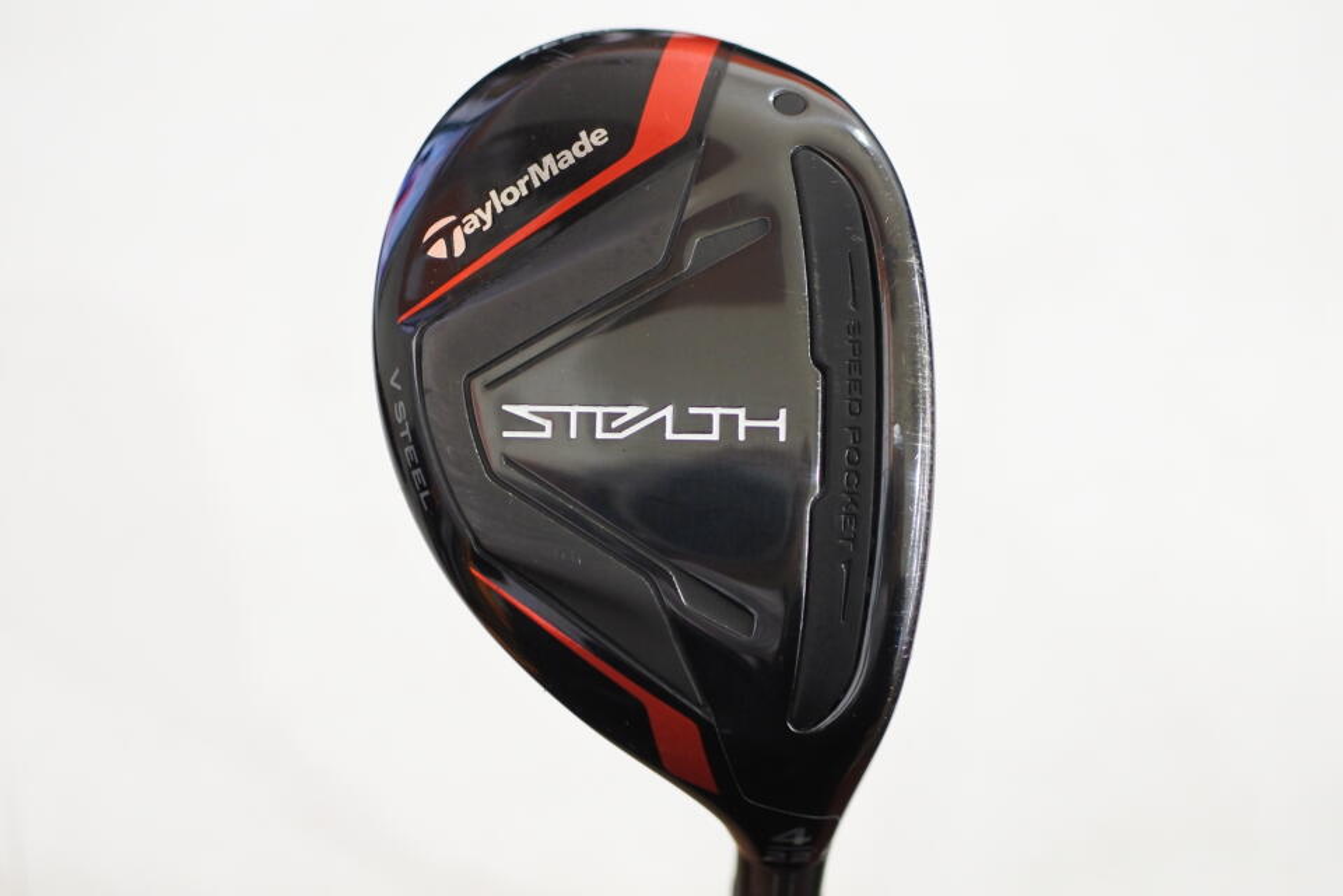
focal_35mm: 49
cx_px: 672
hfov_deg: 40.3
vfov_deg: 27.5
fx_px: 1828
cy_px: 448
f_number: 2.2
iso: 800
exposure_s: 1/125
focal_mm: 18.5
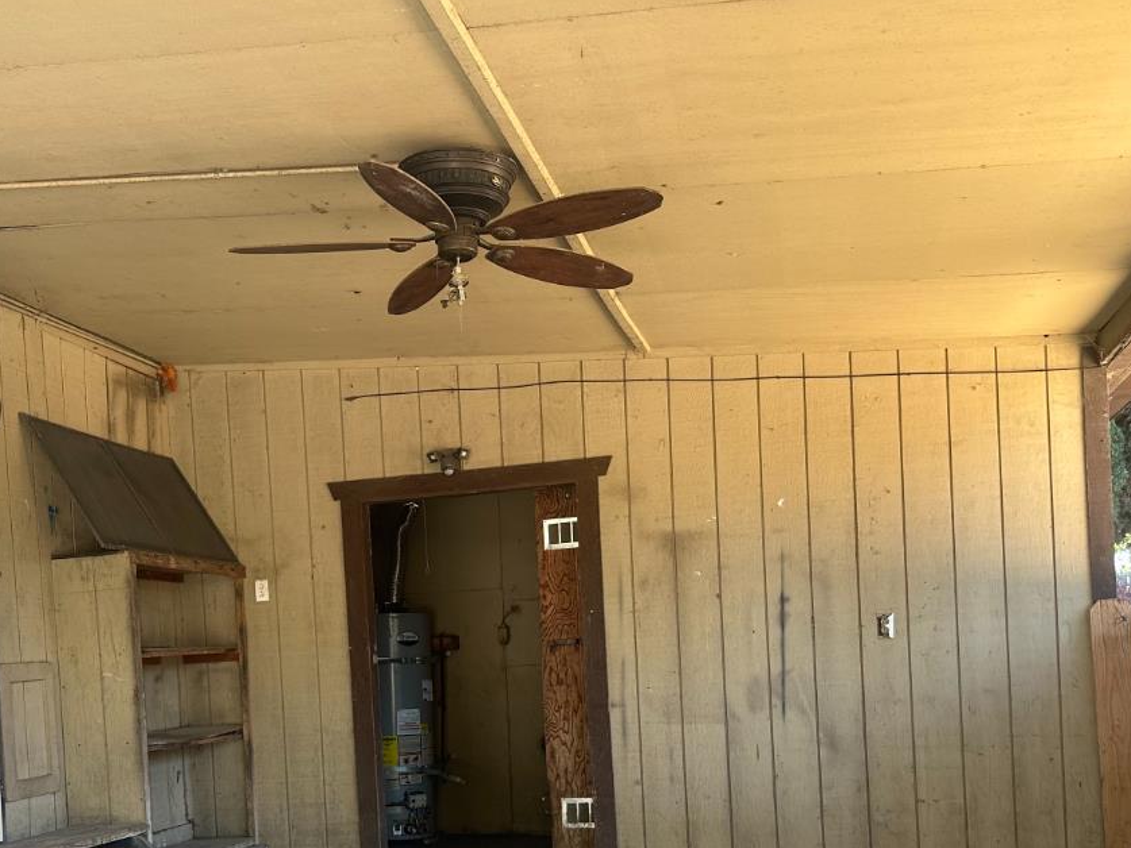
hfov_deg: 43.5
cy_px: 683
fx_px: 1405
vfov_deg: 32.6
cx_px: 424
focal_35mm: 43
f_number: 1.78
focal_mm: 6.86
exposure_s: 1/121
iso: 80
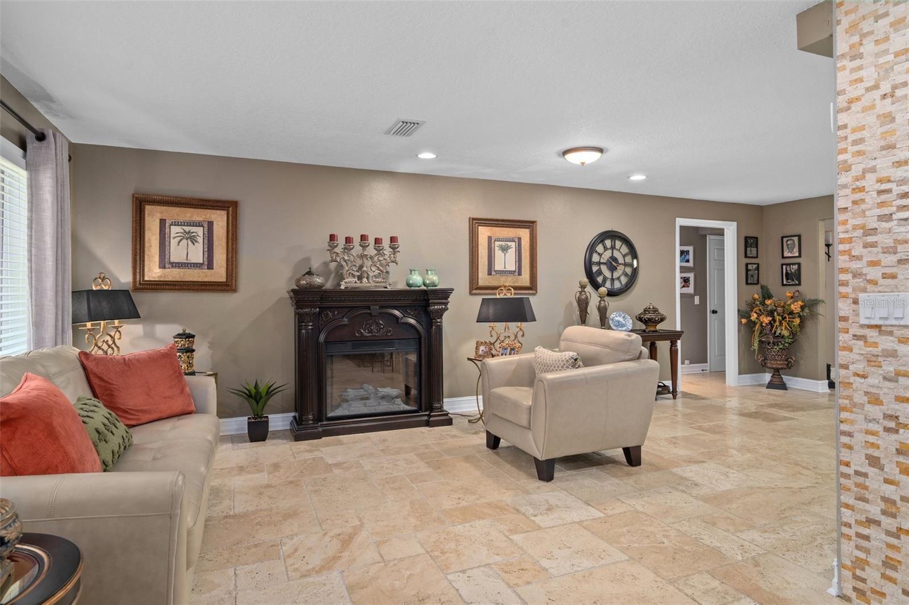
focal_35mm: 20
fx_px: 505
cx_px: 454
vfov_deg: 61.9
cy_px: 302
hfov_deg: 84.0
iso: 320
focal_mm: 20
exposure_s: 1/1.25
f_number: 8
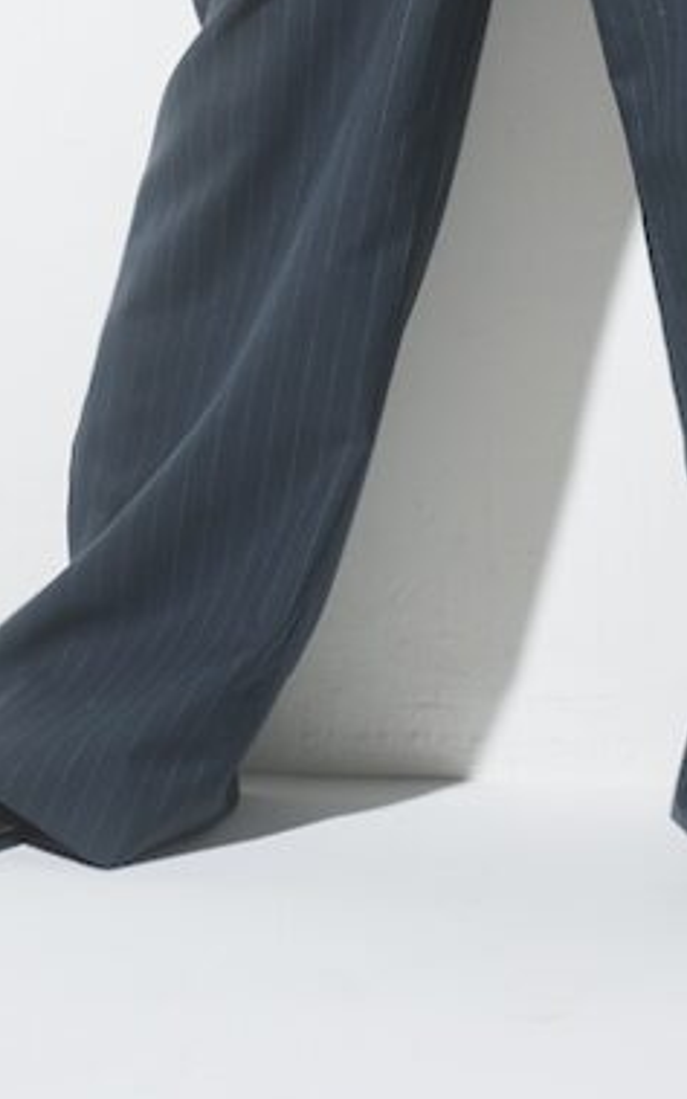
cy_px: -560
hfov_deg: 6.0
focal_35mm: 220
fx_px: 6588
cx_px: 522
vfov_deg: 9.3
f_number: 7.1
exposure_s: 1/160
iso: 250
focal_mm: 70
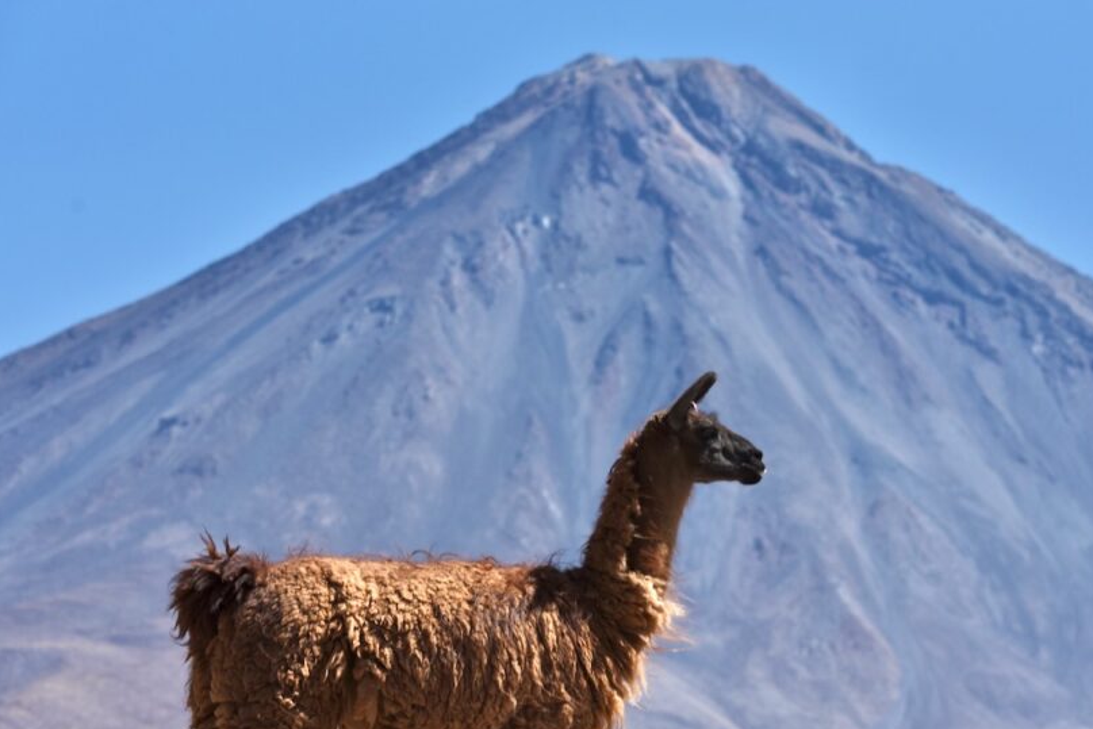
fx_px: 5192
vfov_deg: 8.0
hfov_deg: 12.0
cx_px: 645
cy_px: 417
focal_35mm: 171
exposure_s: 1/4000
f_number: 9
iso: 500
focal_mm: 135
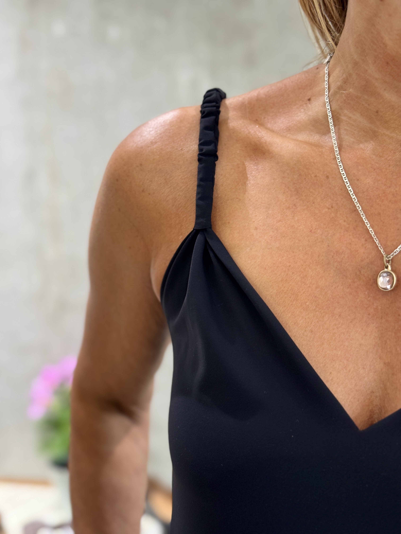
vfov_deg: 39.7
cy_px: 267
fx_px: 741
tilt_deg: -9.8
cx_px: 200
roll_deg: +0.7
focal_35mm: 48
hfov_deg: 30.3
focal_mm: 6.76
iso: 100
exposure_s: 1/50
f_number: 1.78
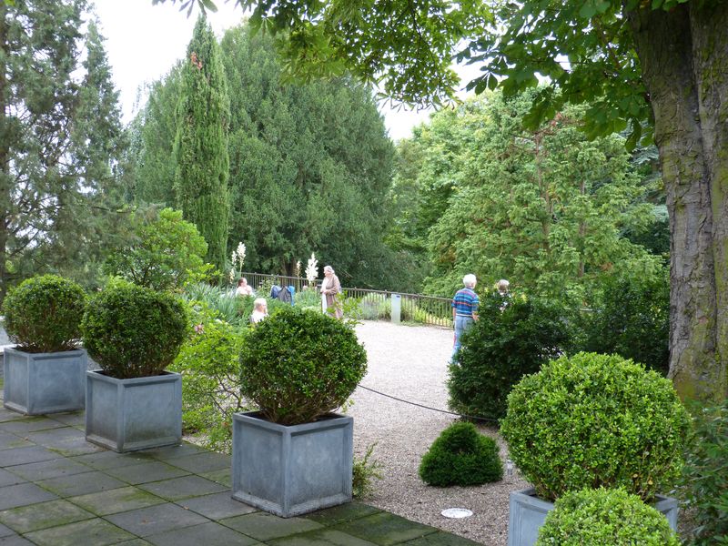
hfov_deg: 42.9
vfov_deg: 32.9
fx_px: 925
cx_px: 364
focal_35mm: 44
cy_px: 273
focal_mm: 7.9
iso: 100
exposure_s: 1/80
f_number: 3.2
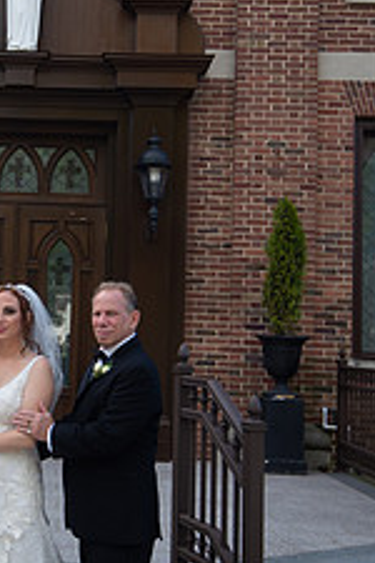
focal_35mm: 54
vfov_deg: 36.9
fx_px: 844
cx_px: 31
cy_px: 275
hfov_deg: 24.3
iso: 400
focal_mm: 27
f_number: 4
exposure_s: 1/1250
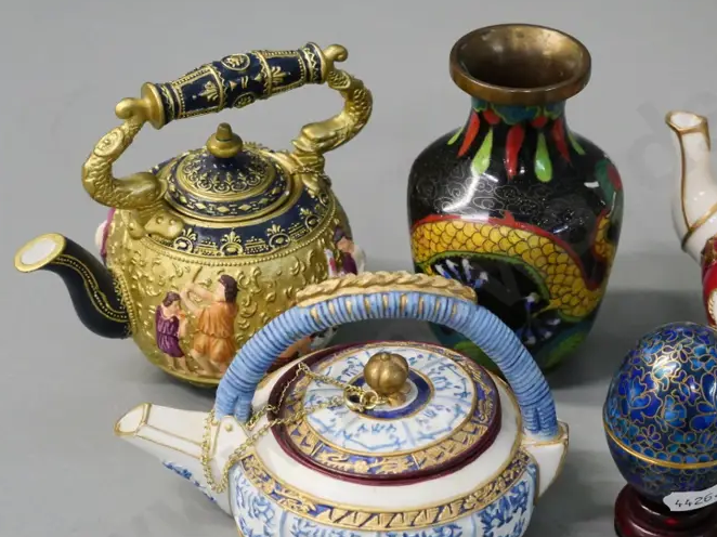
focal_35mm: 99
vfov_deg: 14.9
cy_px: 253
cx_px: 532
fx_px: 2050
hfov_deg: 19.7
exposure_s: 1/100
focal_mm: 32
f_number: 5
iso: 3200
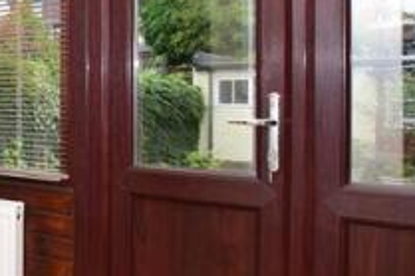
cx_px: -197
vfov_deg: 28.4
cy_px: 94
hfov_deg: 28.5
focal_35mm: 47
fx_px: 541
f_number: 9
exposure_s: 1/80
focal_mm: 10
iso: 500
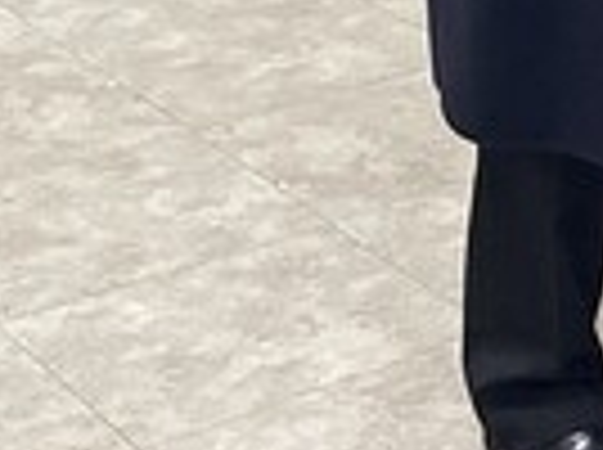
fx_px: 3043
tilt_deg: -4.3
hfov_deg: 10.3
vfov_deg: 7.6
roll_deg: +0.7
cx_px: 1264
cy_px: -812
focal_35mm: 175
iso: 200
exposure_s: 1/60
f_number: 1.6
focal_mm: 4.2
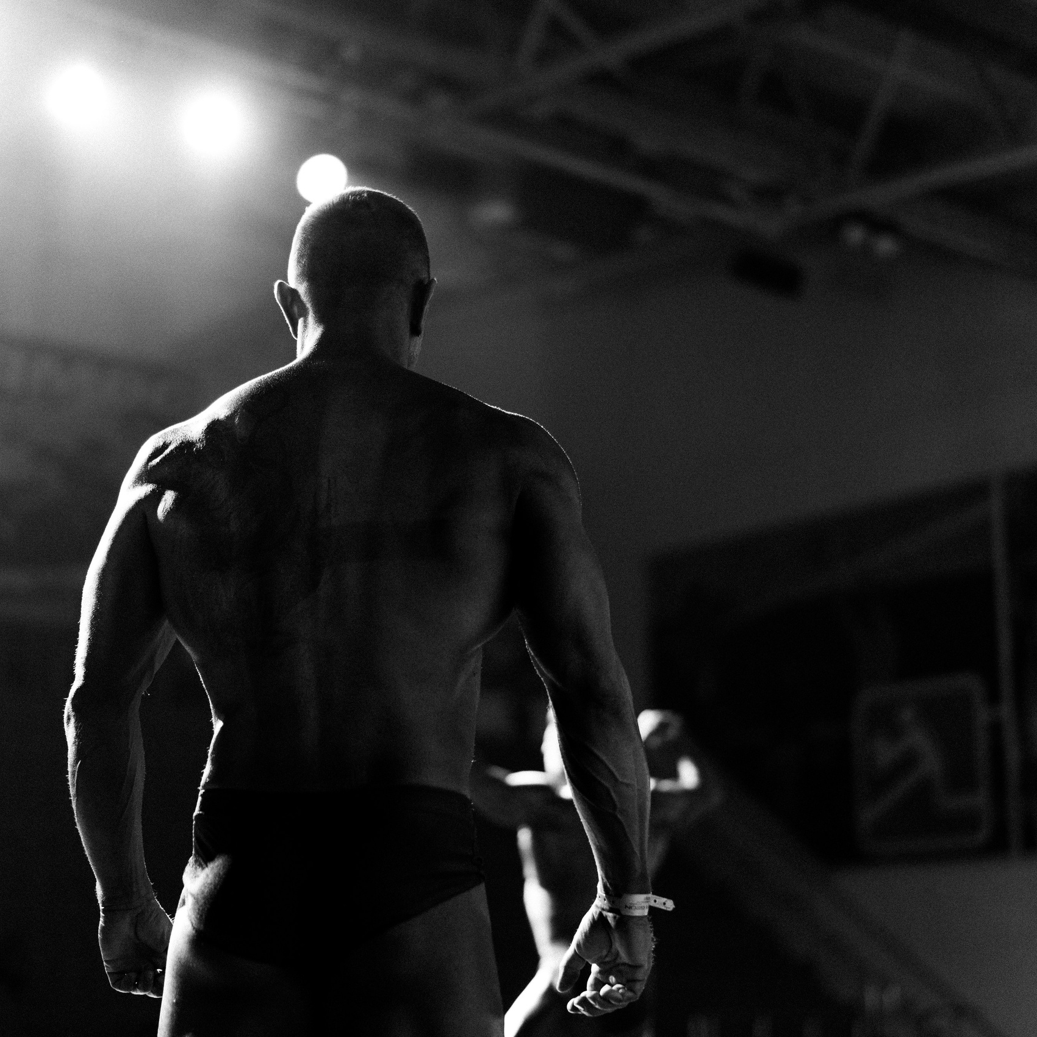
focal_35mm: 64
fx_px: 2169
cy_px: 519
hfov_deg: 26.9
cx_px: 456
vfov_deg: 26.9
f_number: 1.4
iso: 1250
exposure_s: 1/500
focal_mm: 50
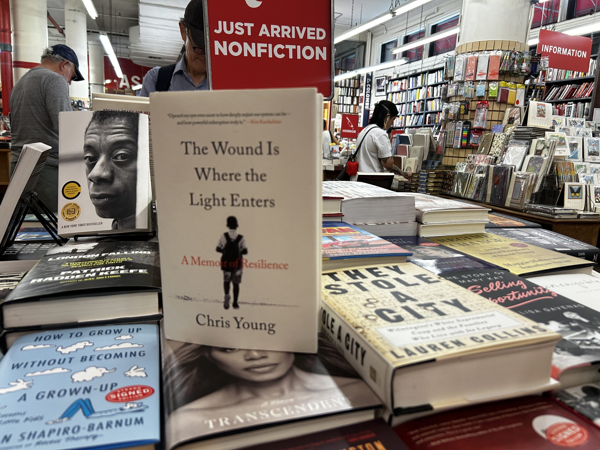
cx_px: 300
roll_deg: -1.9
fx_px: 451
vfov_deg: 53.1
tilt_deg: -11.5
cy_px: 225
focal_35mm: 26
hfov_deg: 67.3
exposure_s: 1/120
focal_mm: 5.7
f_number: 1.5
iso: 125
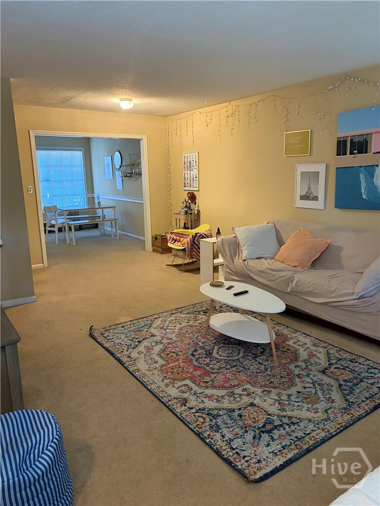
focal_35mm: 26
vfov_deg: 67.3
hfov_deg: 53.1
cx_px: 190
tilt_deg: -10.6
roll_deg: +1.6
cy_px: 253
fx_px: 381
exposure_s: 1/40
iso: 500
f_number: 1.6
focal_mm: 5.96
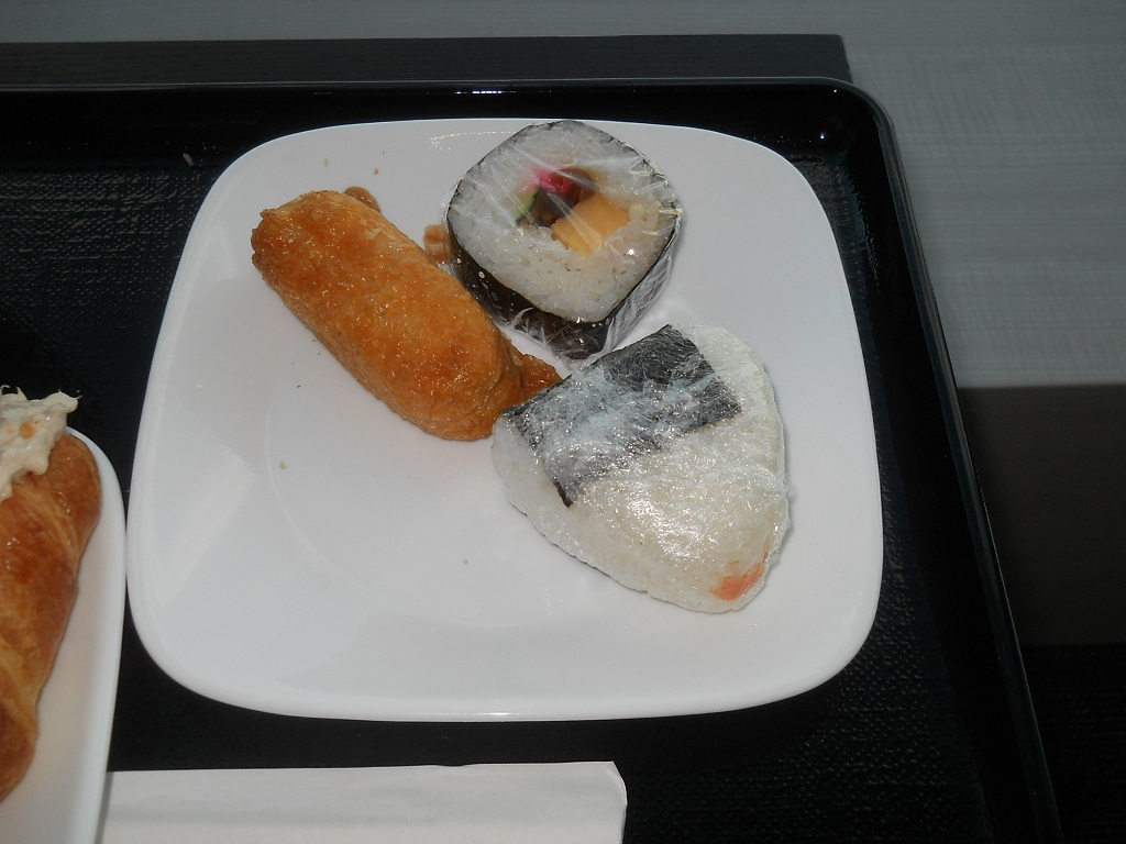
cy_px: 422
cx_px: 563
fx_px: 1334
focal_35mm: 41
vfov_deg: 35.1
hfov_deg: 45.8
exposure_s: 1/100
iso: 80
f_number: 5.5
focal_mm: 6.72
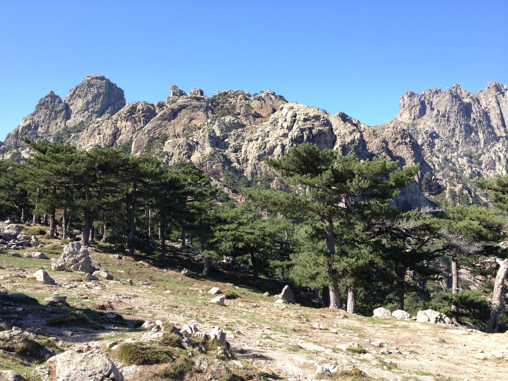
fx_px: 514
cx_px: 254
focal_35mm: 35
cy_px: 190
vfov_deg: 40.7
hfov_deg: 52.6
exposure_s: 1/581
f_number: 2.4
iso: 64
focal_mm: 4.28
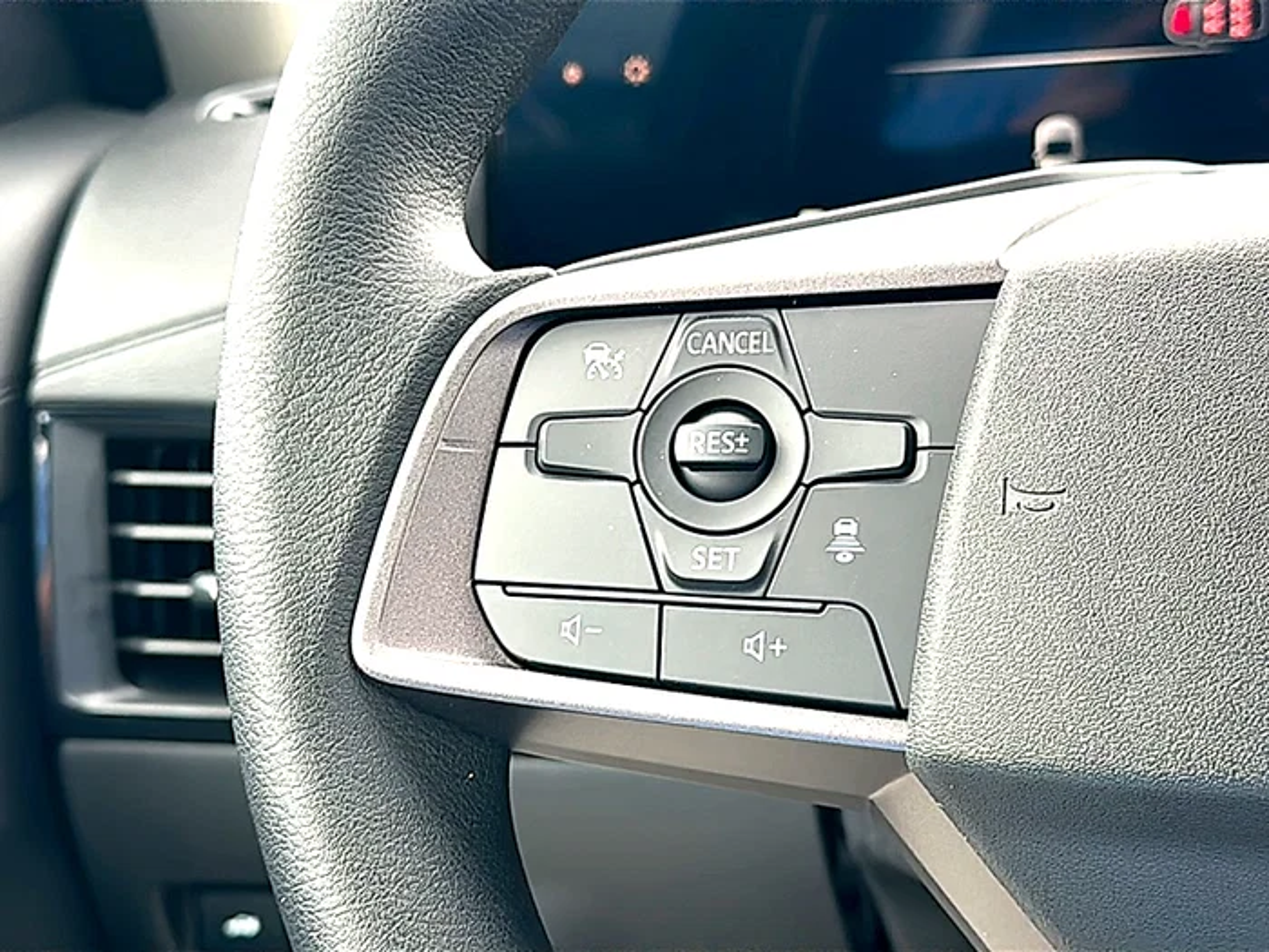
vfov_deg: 29.1
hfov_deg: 38.2
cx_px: 634
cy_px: 476
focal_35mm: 50
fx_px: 1833
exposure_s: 1/167
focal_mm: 6.86
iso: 64
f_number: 1.78
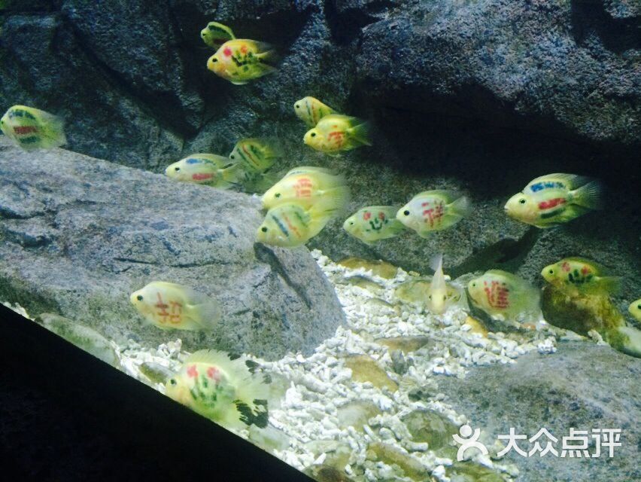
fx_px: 556
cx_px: 320
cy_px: 241
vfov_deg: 46.8
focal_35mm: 30
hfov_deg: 59.9
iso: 320
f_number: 2.2
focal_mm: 4.12
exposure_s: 1/15
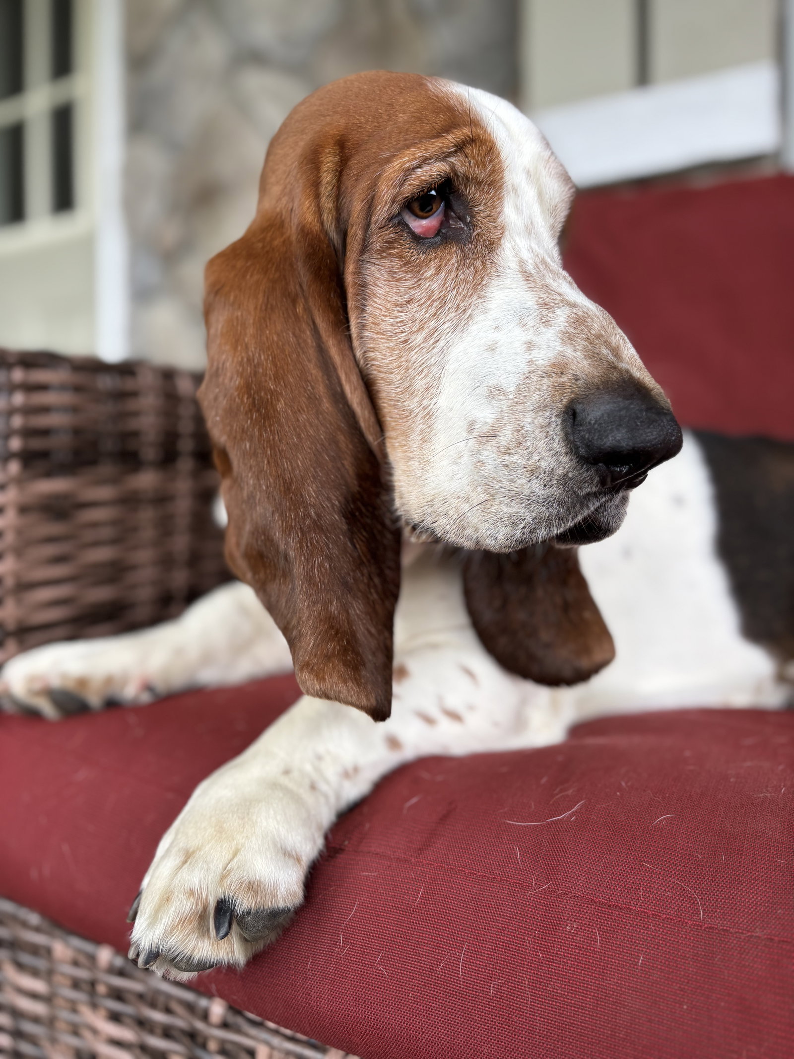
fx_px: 795
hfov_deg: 53.1
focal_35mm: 26
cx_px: 397
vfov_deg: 67.3
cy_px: 530
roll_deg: -0.7
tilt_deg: -5.0
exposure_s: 1/227
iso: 40
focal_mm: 5.96
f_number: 1.6
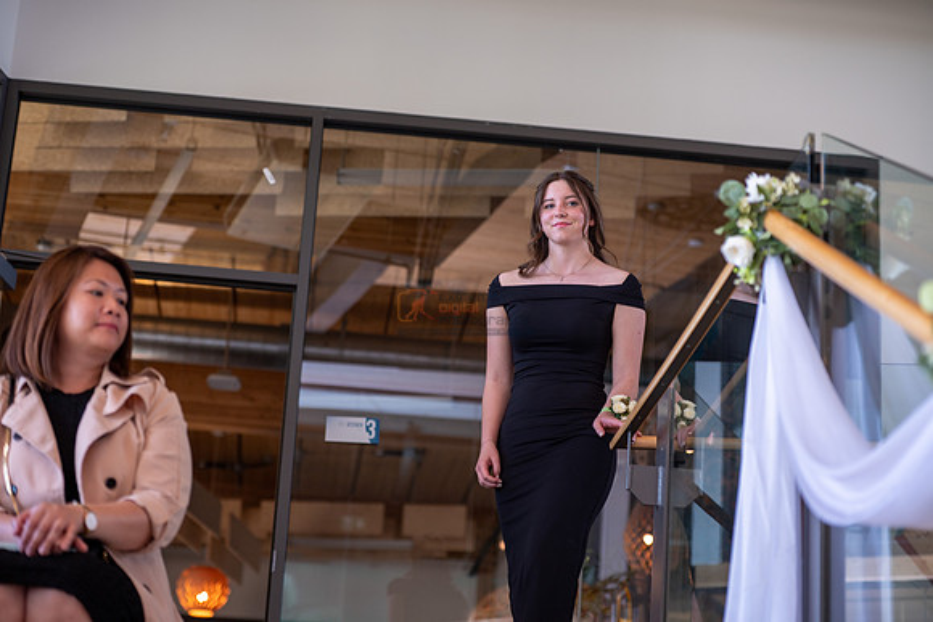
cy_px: 311
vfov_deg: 17.1
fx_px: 2074
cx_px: 466
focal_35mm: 80
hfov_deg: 25.4
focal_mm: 80
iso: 125
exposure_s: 1/160
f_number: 3.2
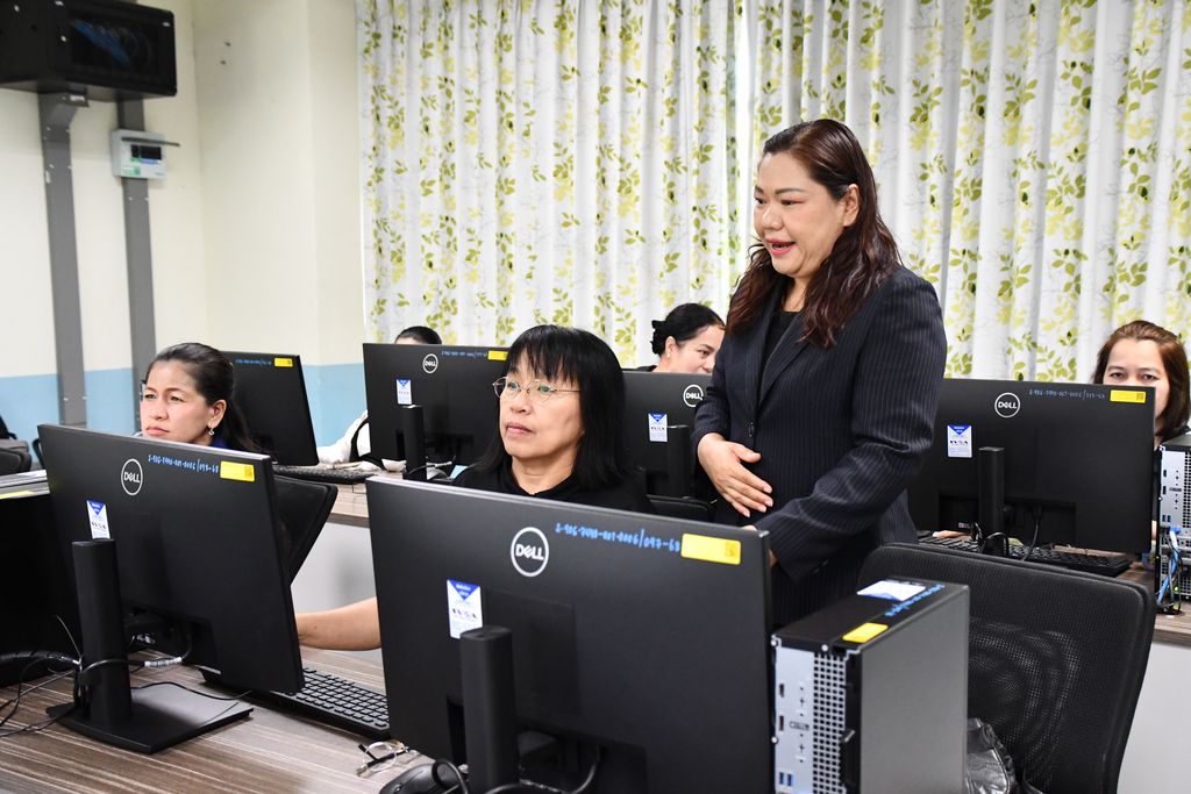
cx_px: 596
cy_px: 397
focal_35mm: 39
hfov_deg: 49.5
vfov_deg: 34.2
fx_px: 1290
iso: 3200
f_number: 3.8
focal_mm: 26
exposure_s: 1/100
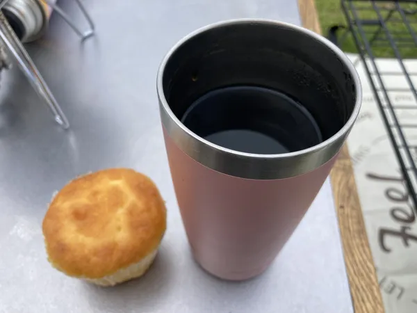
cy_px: 156
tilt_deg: -54.6
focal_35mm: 28
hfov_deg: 63.4
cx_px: 208
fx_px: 337
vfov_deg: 49.7
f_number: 1.8
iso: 20
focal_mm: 3.99
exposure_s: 1/873
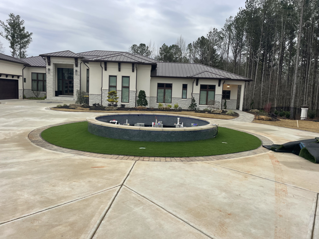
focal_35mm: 26
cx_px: 160
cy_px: 120
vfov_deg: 53.1
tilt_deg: -5.5
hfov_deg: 67.3
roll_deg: -2.2
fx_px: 240
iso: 32
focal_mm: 4.2
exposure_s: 1/433
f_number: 1.6
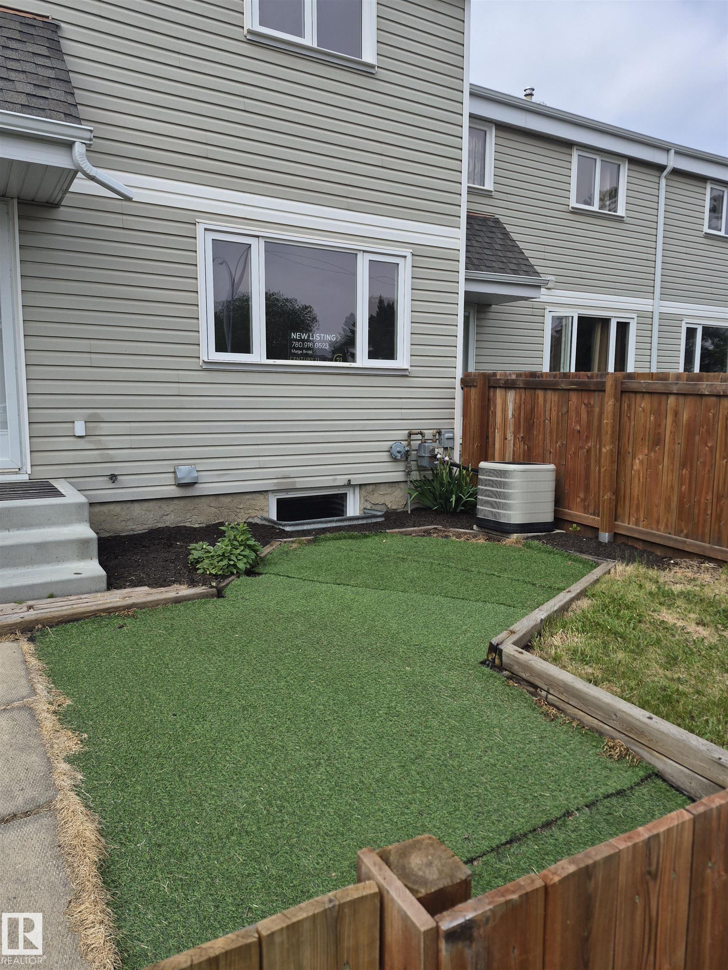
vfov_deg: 73.9
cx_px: 364
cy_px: 485
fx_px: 645
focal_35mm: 23
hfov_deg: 58.9
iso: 80
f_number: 1.8
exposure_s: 1/4688
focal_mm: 5.4
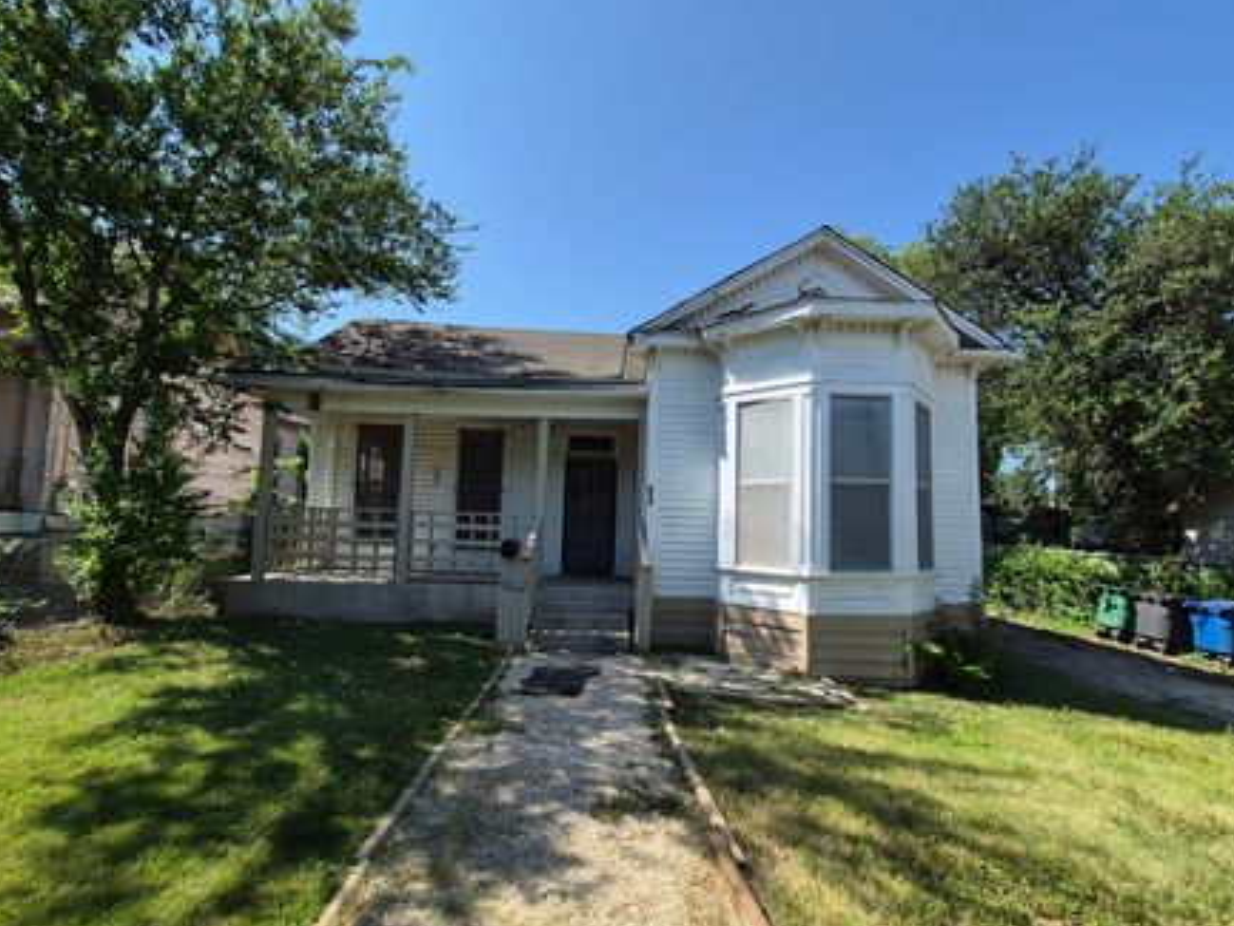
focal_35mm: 15
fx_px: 535
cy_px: 480
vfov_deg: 81.7
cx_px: 644
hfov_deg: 98.1
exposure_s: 1/1380
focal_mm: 1.74
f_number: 2.2
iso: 40
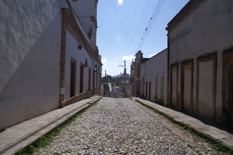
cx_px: 116
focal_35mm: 27
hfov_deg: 67.4
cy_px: 78
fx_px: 175
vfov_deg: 47.8
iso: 100
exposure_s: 1/640
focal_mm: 18
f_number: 8
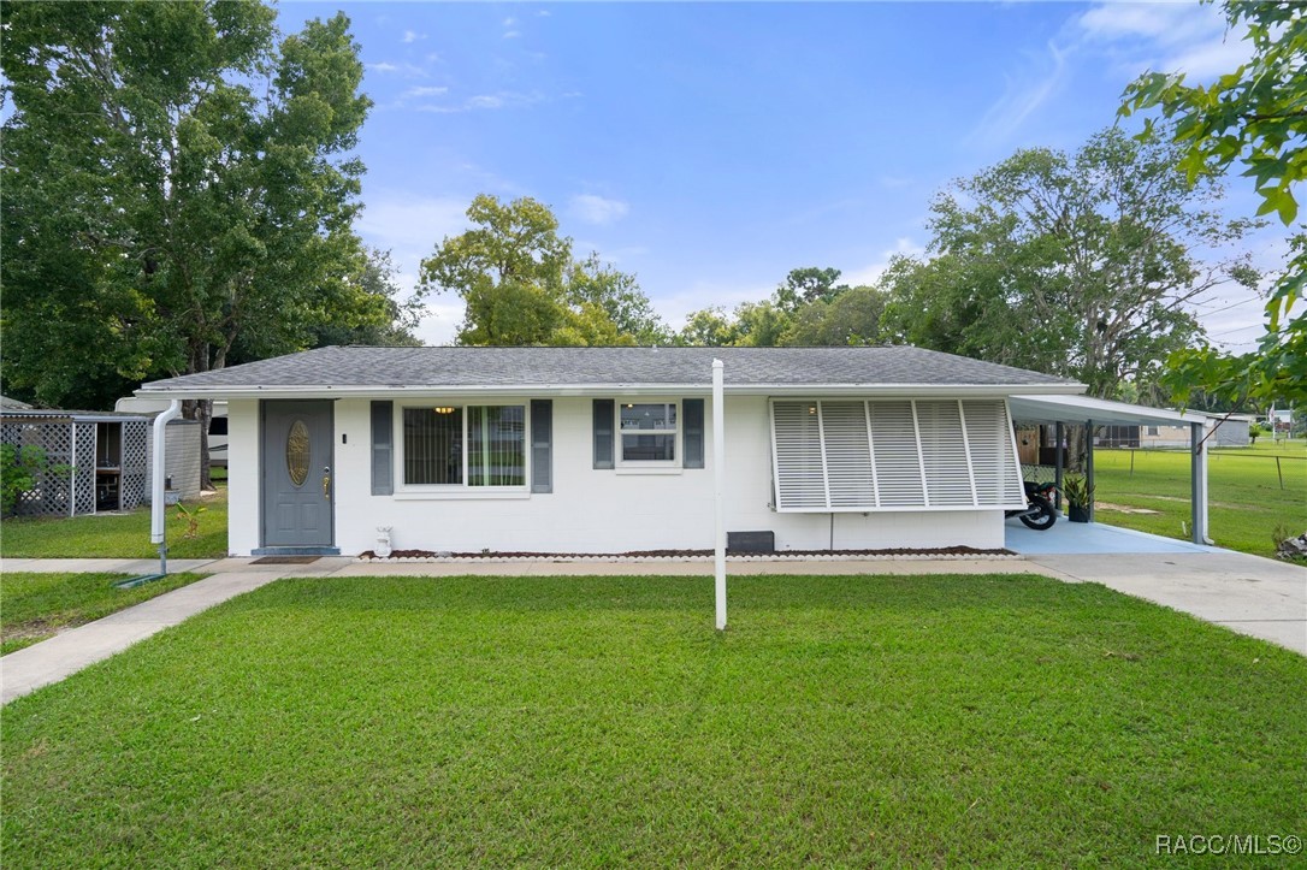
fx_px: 617
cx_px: 654
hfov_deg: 93.3
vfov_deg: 70.4
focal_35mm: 17
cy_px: 435
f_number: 8
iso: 320
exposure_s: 1/100
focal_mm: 17
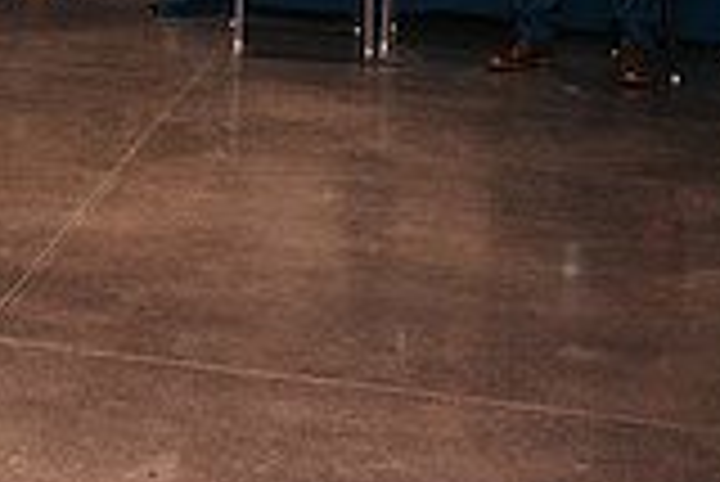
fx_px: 2542
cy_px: -309
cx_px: -500
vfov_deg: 10.3
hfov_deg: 14.5
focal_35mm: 127
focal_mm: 35
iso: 1000
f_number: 2.8
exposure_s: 1/200
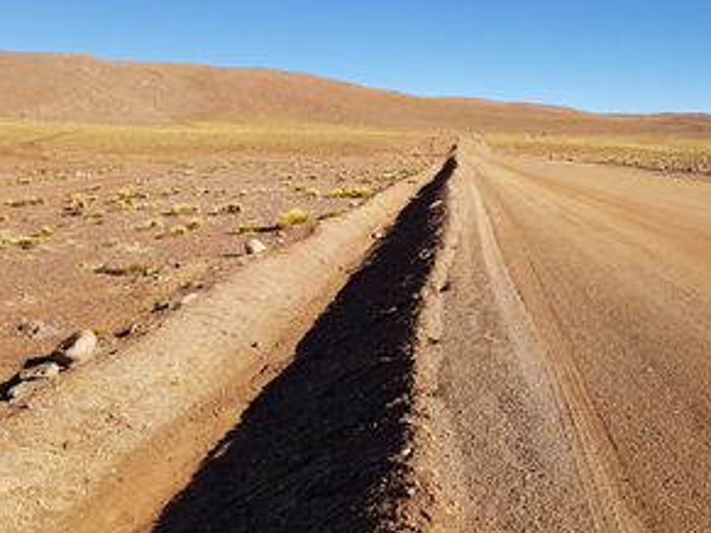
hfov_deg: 50.5
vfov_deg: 39.6
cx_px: 468
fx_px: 739
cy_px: 242
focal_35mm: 36
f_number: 1.7
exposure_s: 1/1464
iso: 40
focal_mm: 4.2
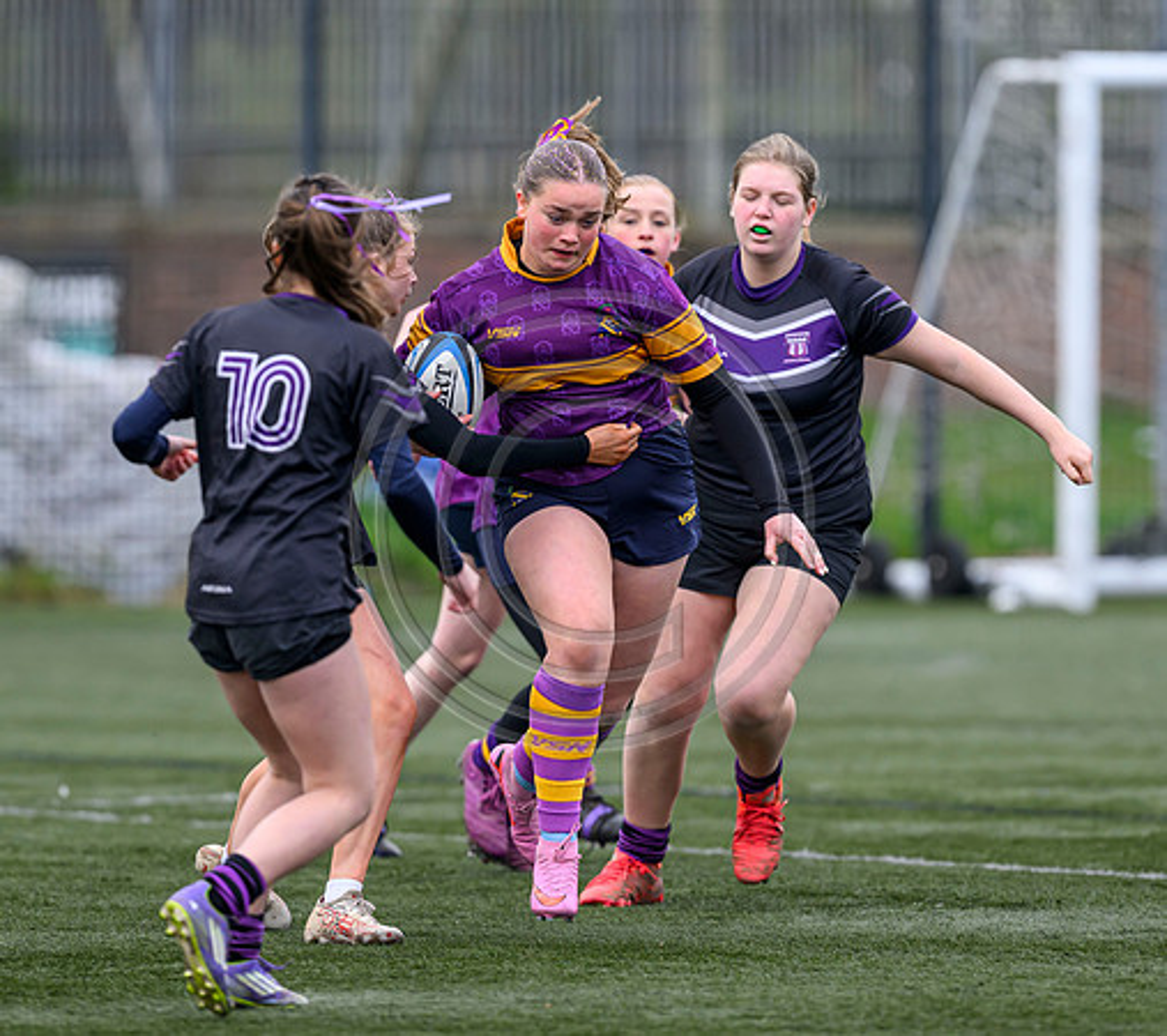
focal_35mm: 570
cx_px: 508
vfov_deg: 2.9
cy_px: 525
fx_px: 20573
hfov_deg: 3.2
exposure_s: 1/2000
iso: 640
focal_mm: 400
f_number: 3.5
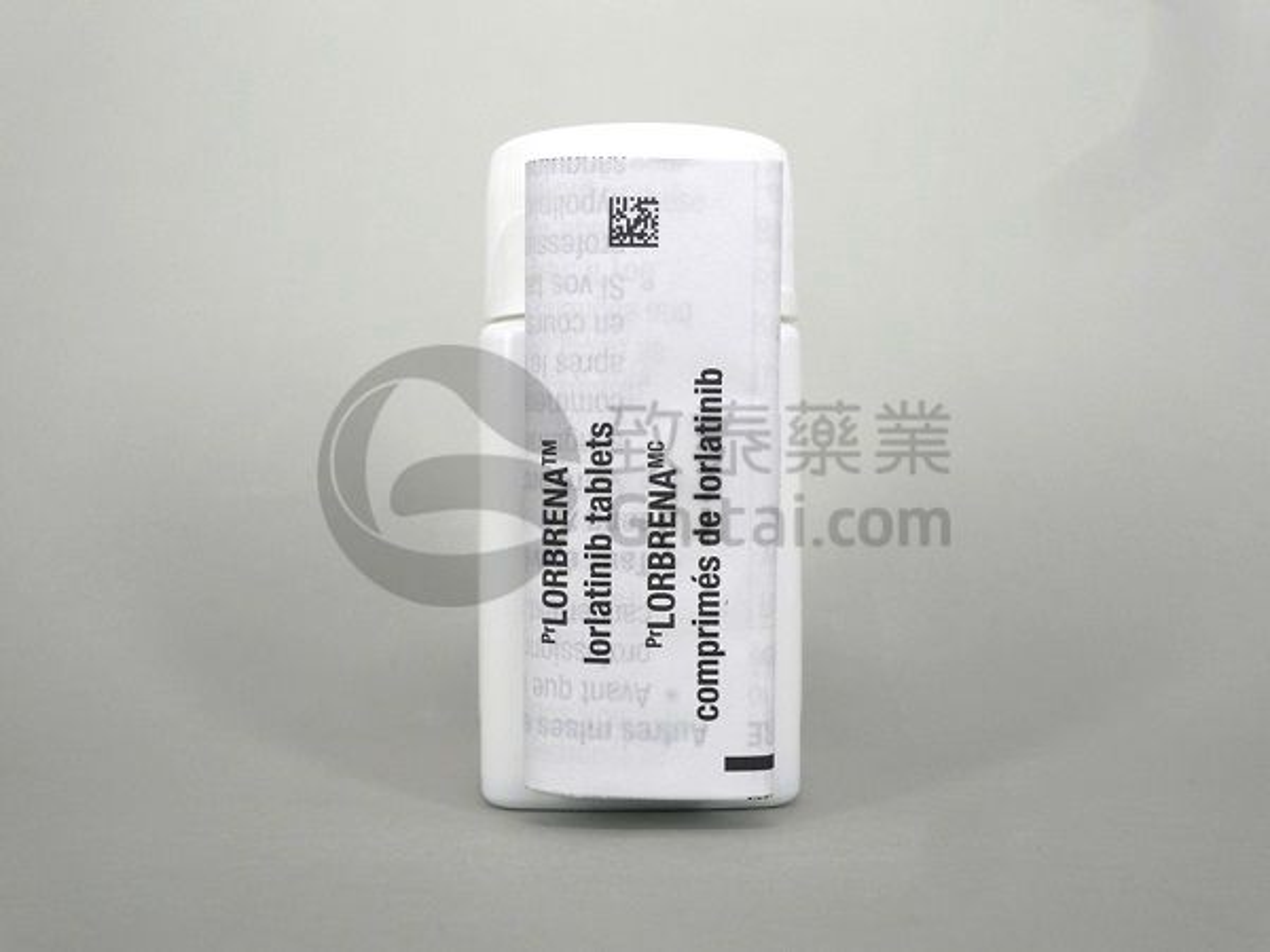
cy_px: 476
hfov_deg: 50.1
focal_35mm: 37
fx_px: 1357
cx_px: 635
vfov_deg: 38.7
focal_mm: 7.9
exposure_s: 1/500
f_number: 3.2
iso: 80
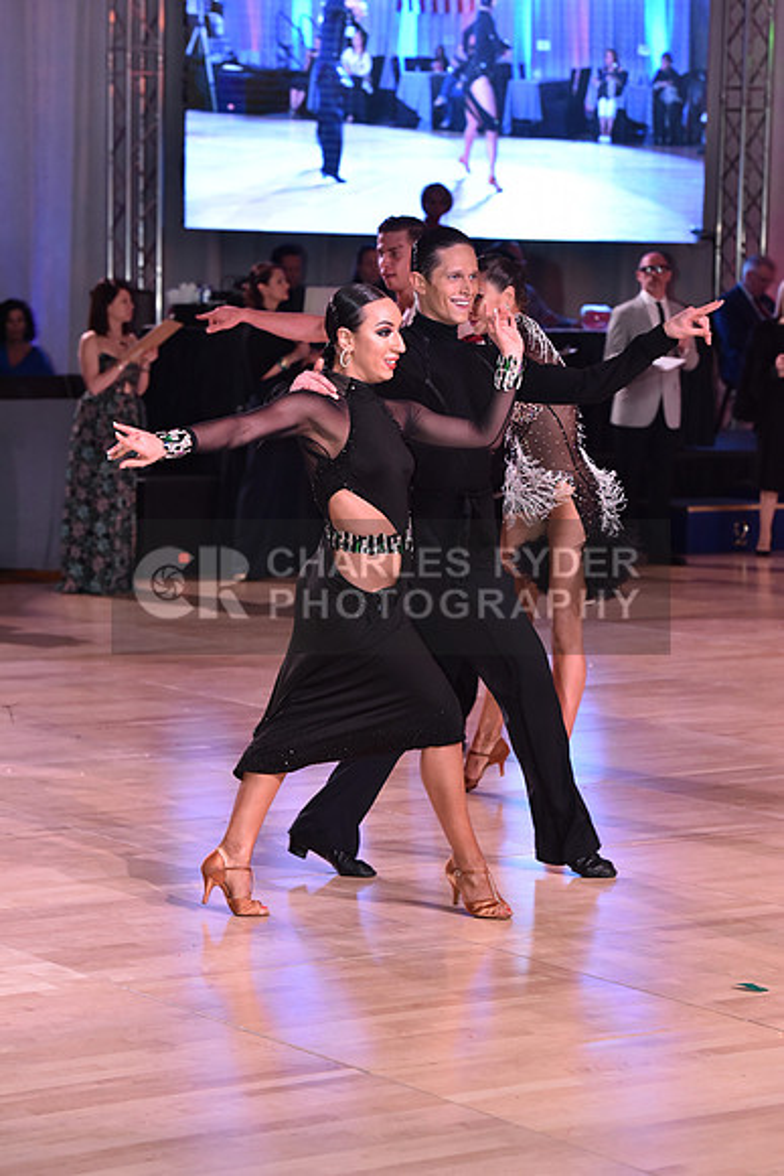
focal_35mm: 102
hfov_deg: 13.4
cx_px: 392
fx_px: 3330
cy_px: 588
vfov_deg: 20.0
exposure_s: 1/250
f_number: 5
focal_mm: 102
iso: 1600
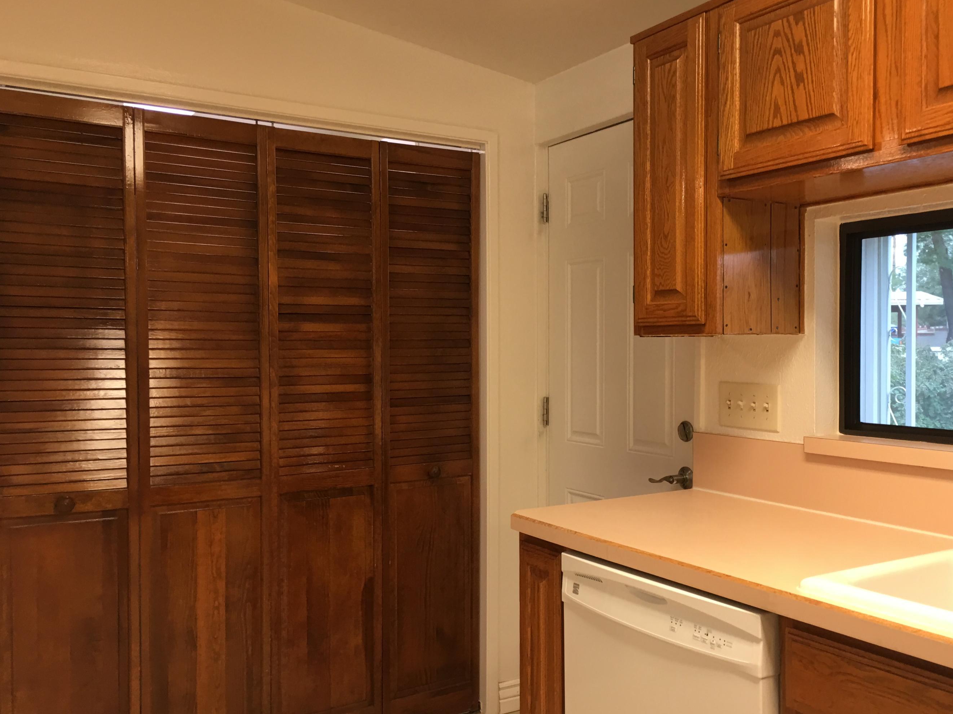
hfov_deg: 55.2
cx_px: 530
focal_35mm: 33
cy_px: 375
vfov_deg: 42.9
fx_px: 909
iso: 25
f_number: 2.2
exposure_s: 1/15
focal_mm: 4.15
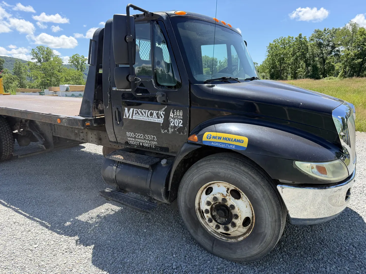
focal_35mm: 24
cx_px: 183
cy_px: 137
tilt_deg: -10.9
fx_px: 254
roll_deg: +1.0
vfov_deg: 56.8
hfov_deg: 71.6
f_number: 1.78
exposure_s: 1/1727
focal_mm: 6.76
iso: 100
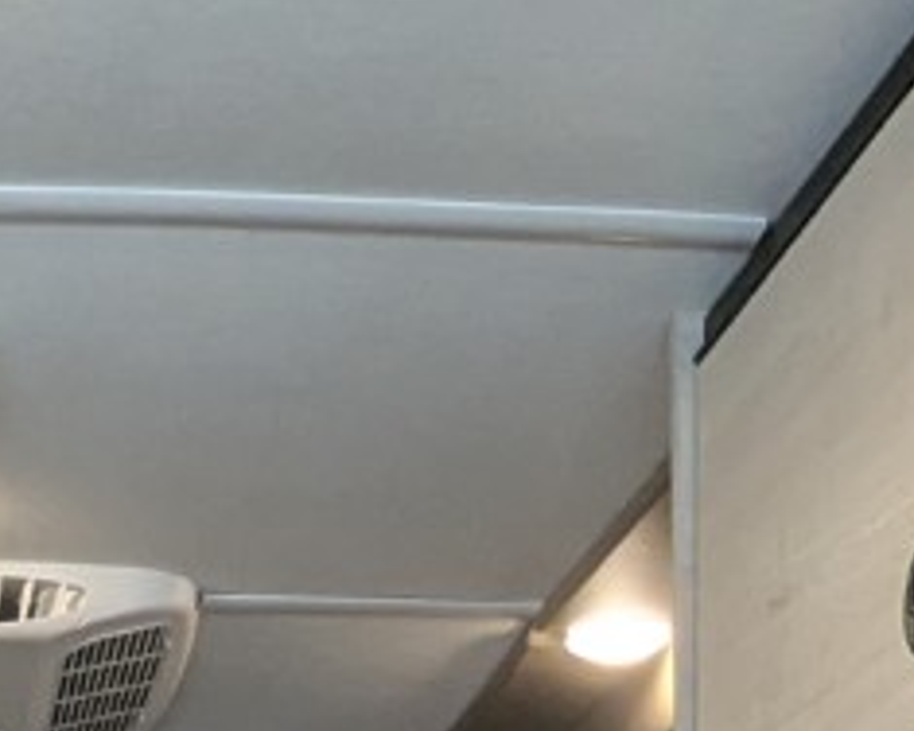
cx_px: -56
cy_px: 1481
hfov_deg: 19.8
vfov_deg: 13.9
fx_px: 2516
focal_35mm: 93
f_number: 2.2
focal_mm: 2.35
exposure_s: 1/98.5
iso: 256
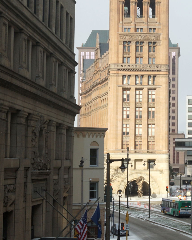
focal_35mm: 112
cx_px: 139
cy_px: 76
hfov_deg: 13.7
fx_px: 795
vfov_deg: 17.1
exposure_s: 1/200
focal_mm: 30
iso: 100
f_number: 6.3
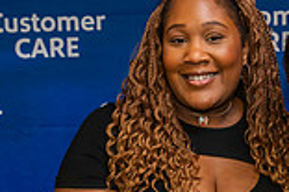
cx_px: 237
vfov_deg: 9.5
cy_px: 222
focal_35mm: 143
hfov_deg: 14.3
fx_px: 1148
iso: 1250
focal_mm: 38
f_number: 4
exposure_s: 1/160
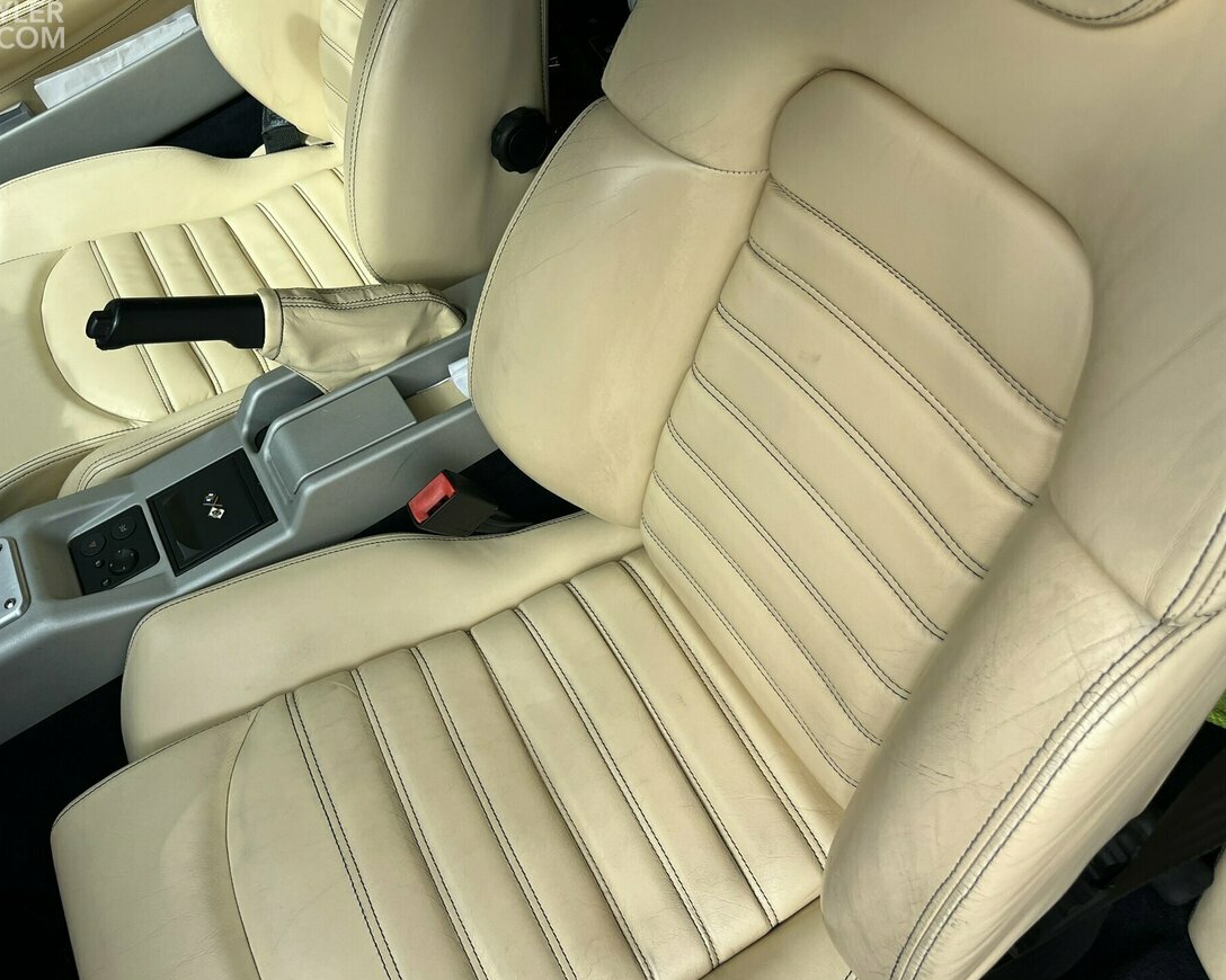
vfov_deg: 51.5
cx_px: 560
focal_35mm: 28
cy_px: 489
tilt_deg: -50.0
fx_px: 1016
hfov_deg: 62.1
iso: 50
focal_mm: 5.1
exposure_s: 1/1355
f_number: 1.6
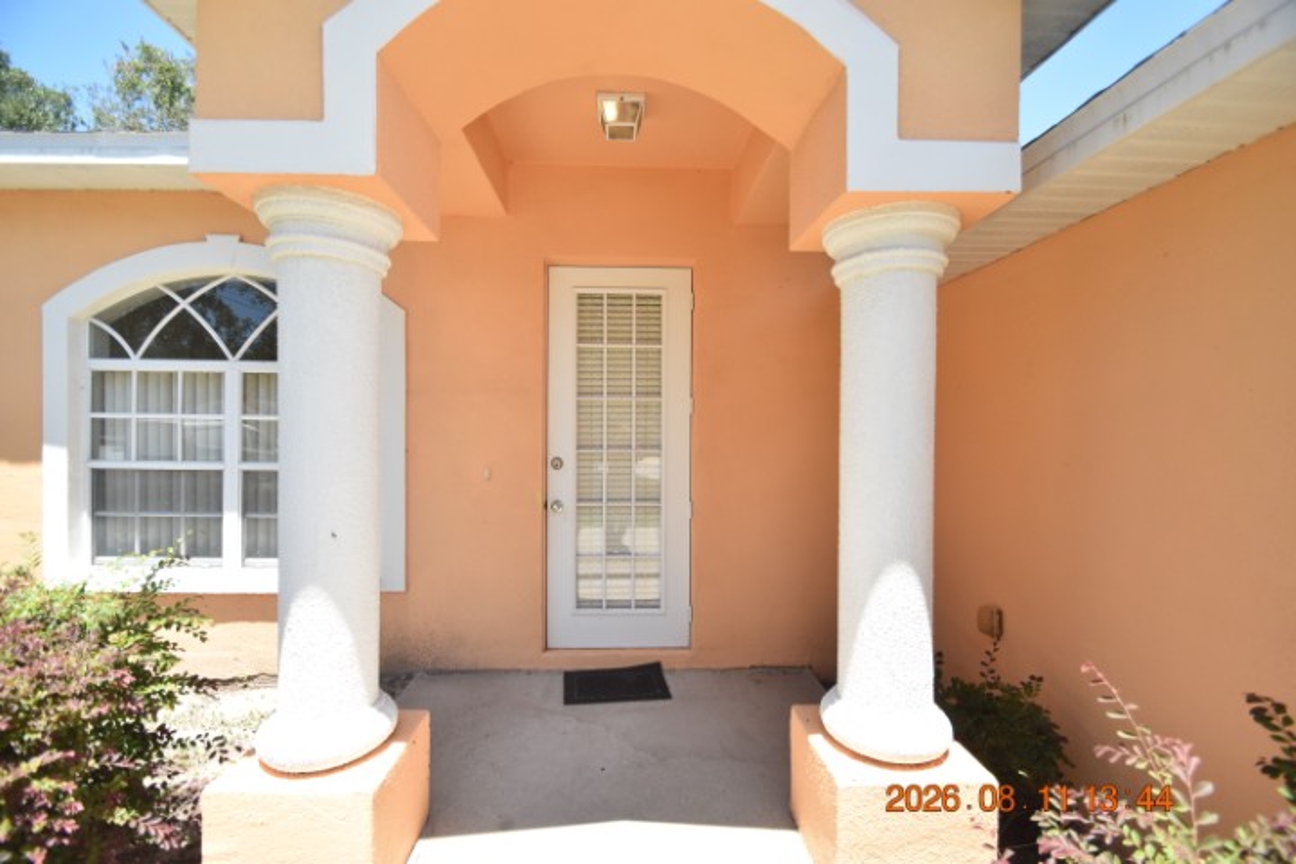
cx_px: 648
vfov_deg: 77.3
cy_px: 432
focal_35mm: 15
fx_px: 540
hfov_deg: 100.4
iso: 800
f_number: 3.5
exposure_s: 1/3000
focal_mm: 10
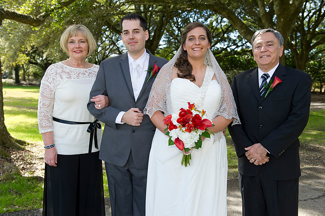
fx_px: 379
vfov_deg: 31.9
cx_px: 162
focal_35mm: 42
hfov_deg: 46.4
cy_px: 108
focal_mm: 42
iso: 320
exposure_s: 1/200
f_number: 5.6
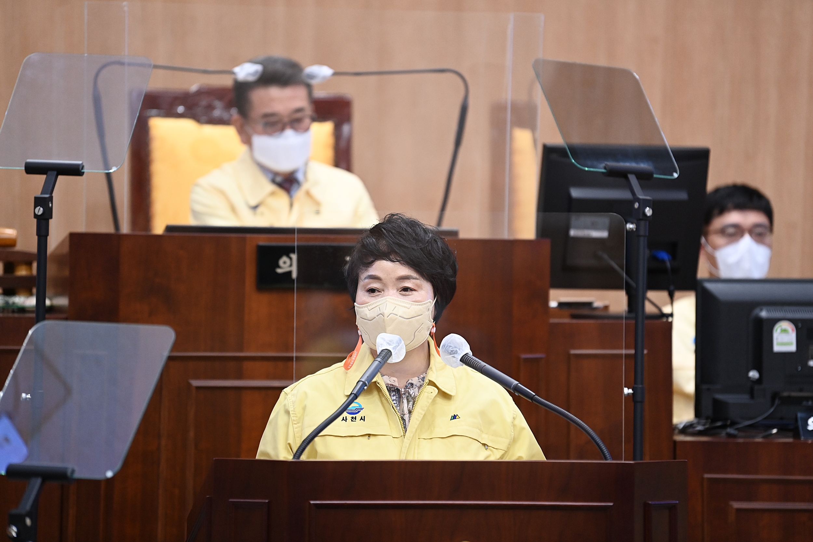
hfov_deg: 10.3
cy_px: 271
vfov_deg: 6.9
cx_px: 406
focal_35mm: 200
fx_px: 4517
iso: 2500
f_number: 2.8
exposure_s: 1/320
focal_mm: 200
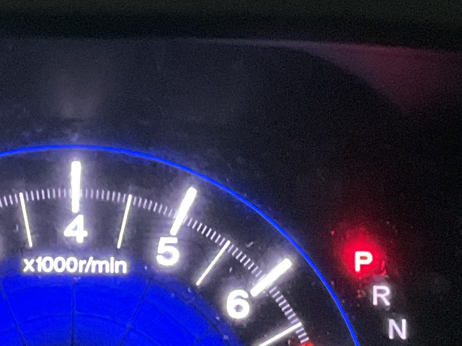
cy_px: 102
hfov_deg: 15.3
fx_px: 1708
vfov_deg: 11.6
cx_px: 105
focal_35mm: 128
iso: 400
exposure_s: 1/30
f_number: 1.8
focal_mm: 3
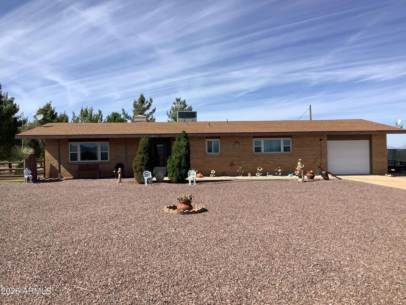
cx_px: 203
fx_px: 364
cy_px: 152
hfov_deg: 58.4
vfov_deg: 45.4
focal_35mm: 31
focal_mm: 3.3
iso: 25
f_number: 2.4
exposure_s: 1/1508
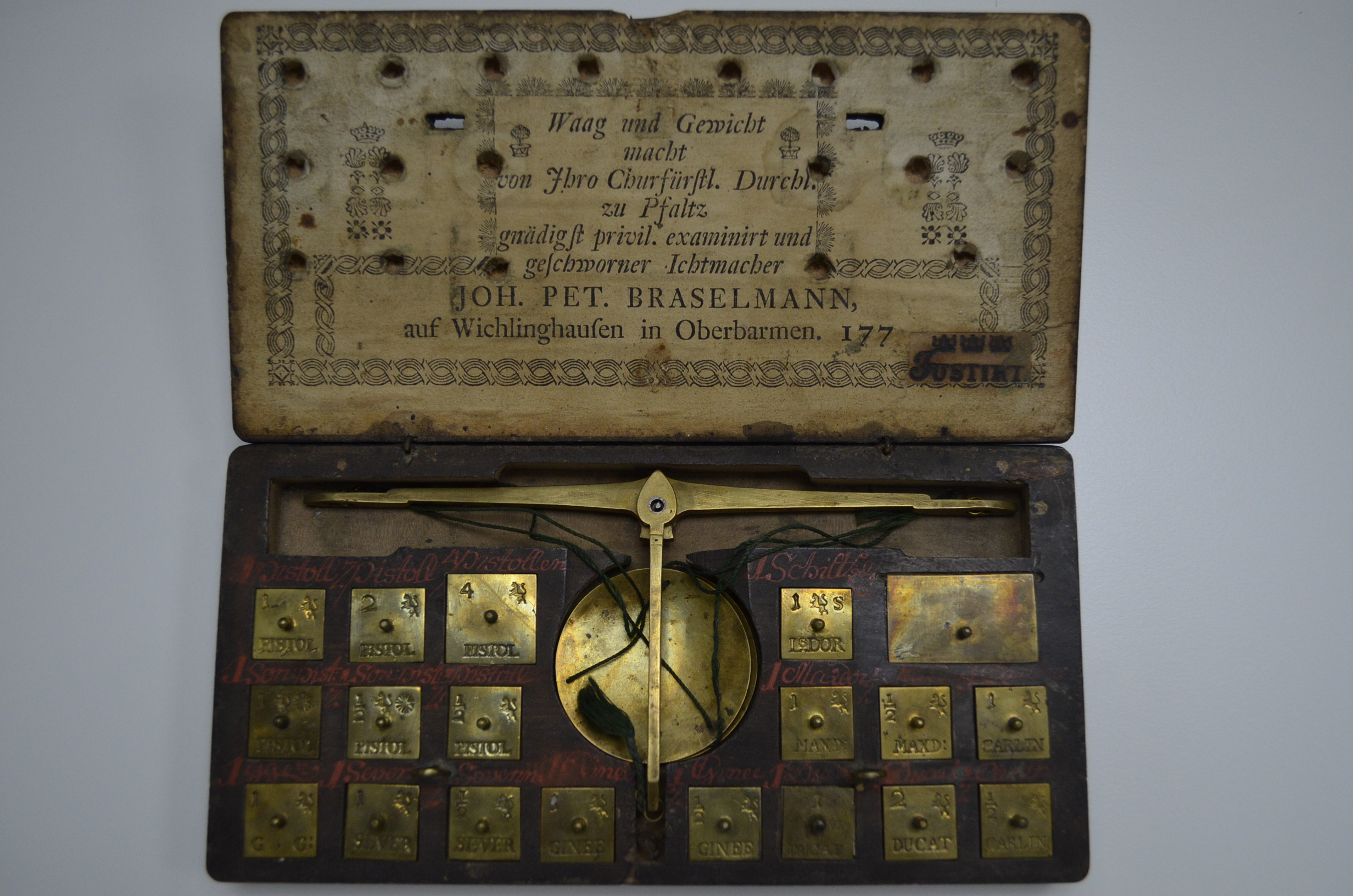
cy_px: 448
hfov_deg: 57.3
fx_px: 1238
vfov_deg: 39.8
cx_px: 676
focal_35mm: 33
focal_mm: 22
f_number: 4
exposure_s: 1/500
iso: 900
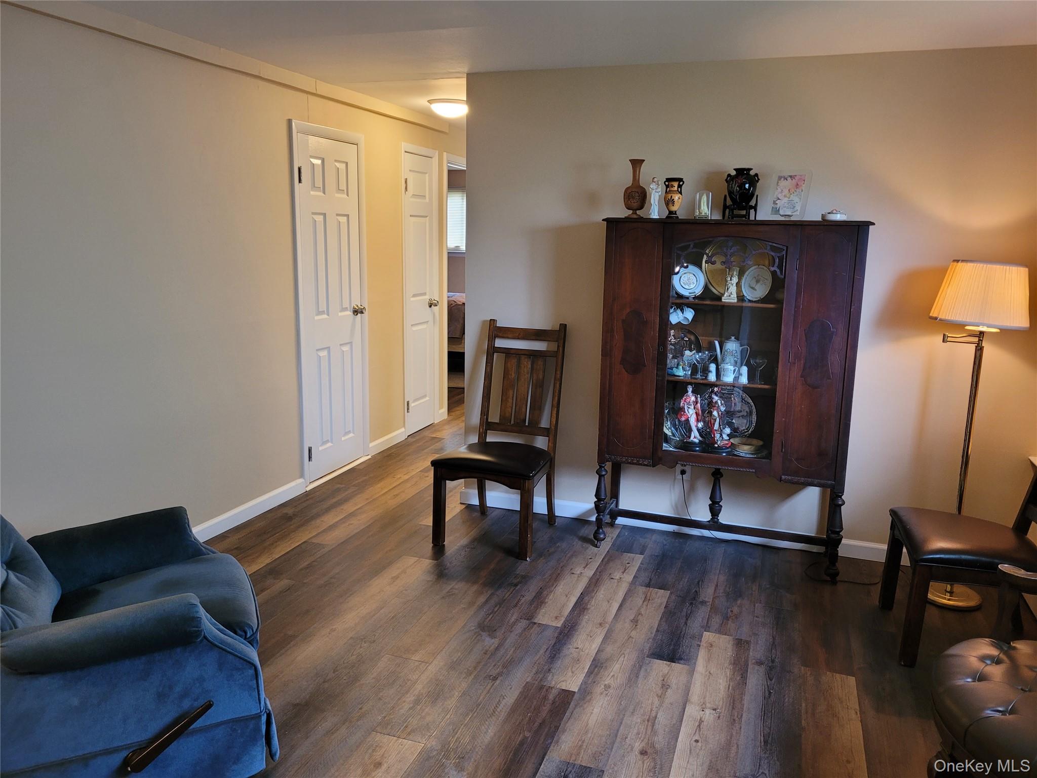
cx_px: 518
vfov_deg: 53.1
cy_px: 389
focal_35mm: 26
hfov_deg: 67.3
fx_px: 779
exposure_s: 1/40
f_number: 1.8
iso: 200
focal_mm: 5.4
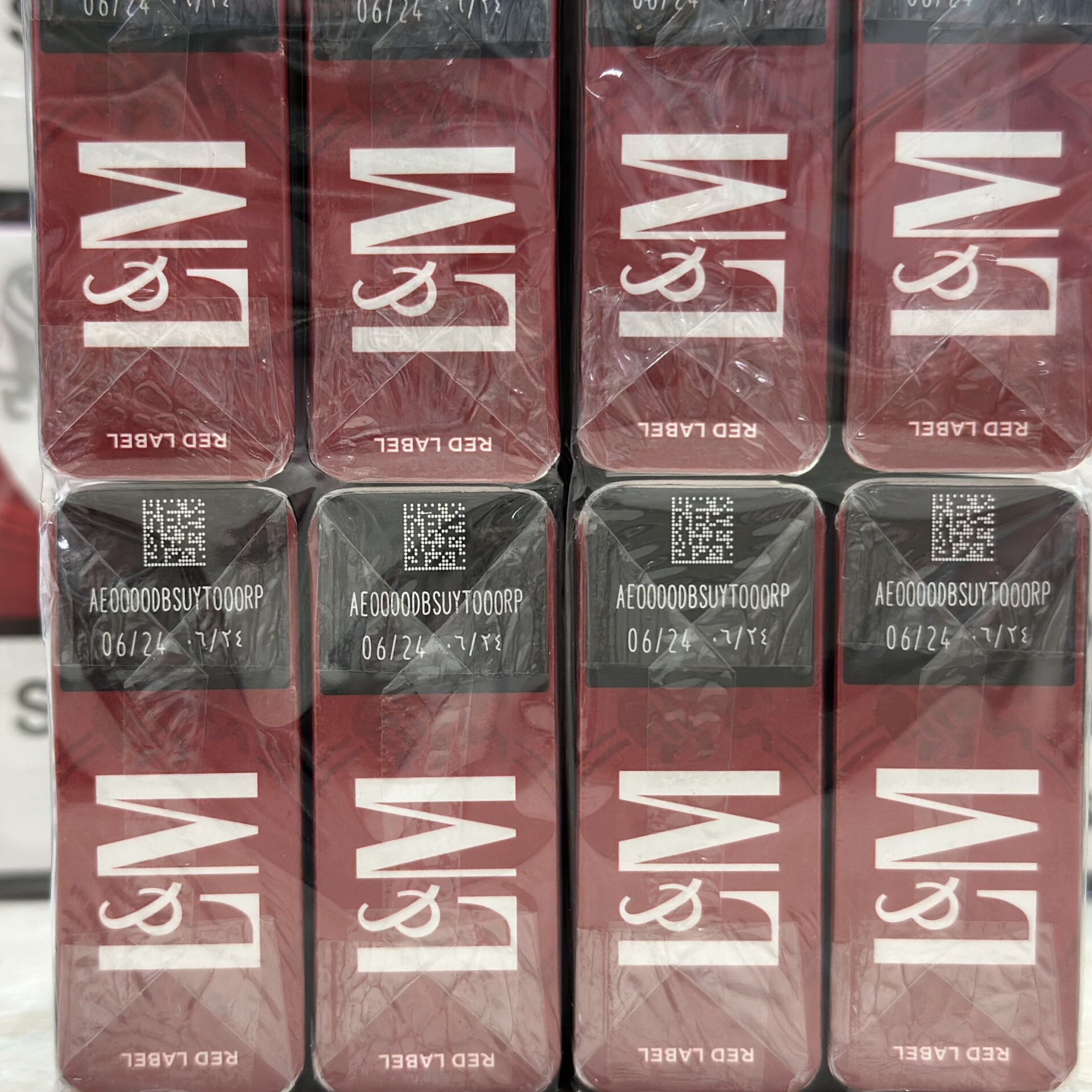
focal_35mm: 57
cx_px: 466
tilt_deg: -3.3
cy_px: 549
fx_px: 2034
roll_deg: -0.9
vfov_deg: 30.0
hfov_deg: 30.0
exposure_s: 1/50
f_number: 1.78
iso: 200
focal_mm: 6.86
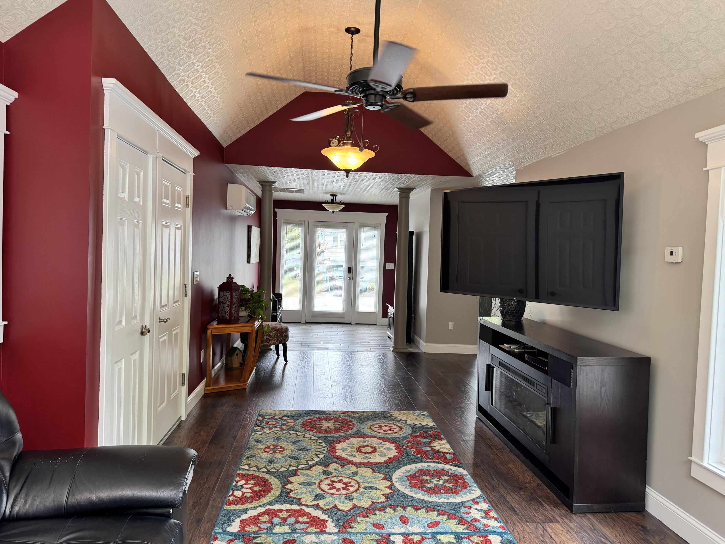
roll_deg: -2.9
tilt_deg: -3.2
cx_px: 354
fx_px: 524
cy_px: 267
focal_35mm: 25
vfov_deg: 54.9
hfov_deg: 69.4
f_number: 1.78
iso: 160
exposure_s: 1/120
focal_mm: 6.76
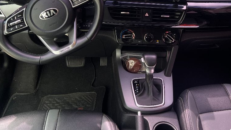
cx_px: 158
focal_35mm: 45
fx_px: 276
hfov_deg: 44.7
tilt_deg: -26.8
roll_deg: -6.1
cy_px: 15
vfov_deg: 25.8
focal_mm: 5.7
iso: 64
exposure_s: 1/139
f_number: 1.5
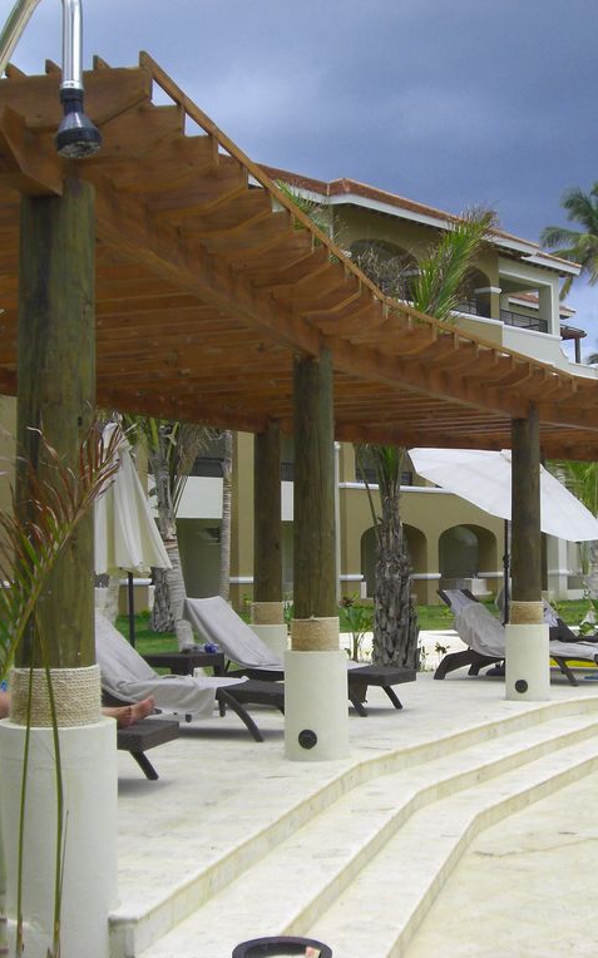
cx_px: 419
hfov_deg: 23.8
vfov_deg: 37.5
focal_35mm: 54
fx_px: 1409
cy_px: 479
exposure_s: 1/200
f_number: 8
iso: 100
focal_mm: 6.2
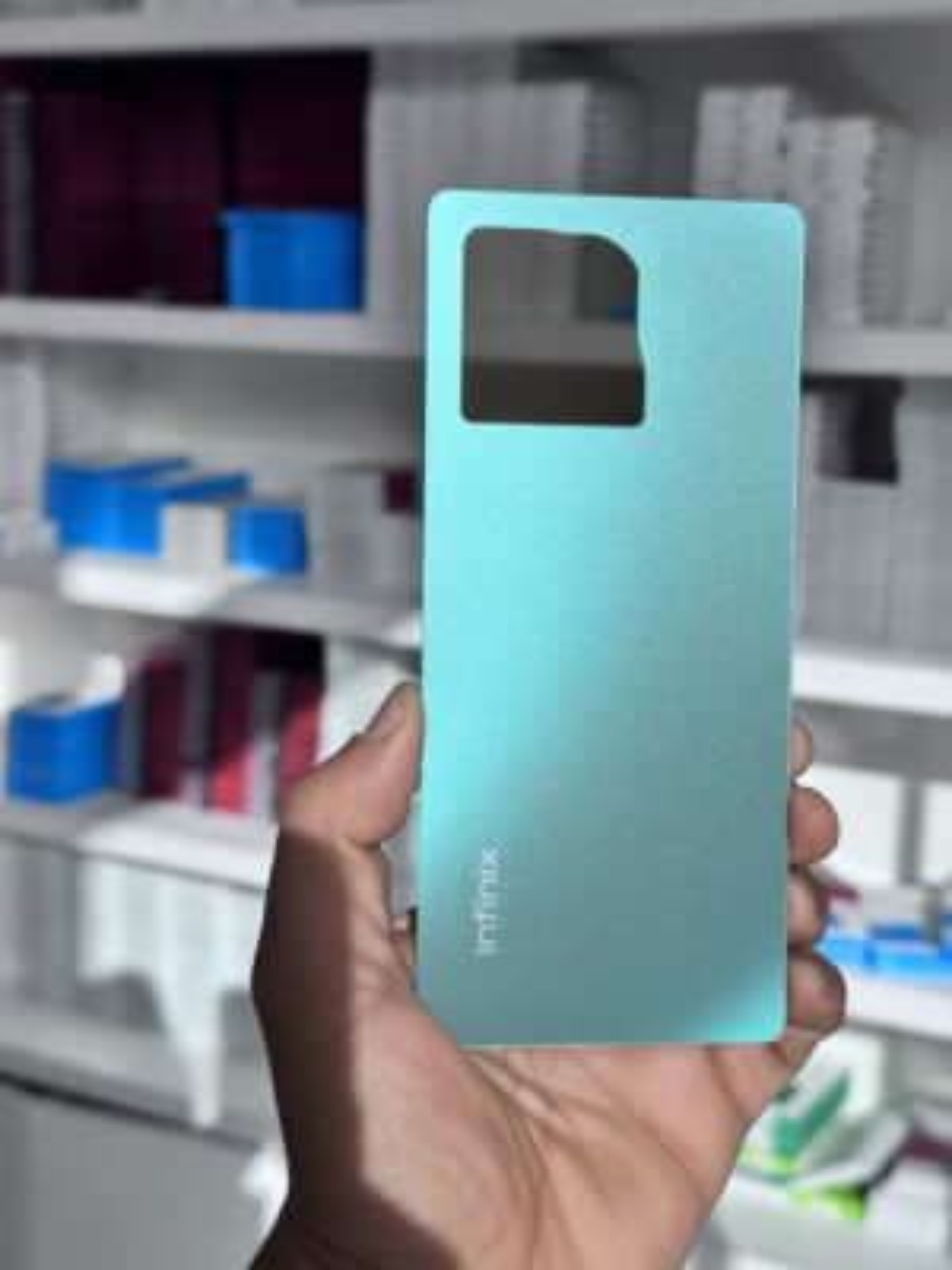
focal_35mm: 48
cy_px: 635
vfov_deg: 39.7
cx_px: 476
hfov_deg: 30.3
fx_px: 1760
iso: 64
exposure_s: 1/4049
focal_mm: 6.76
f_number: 1.78
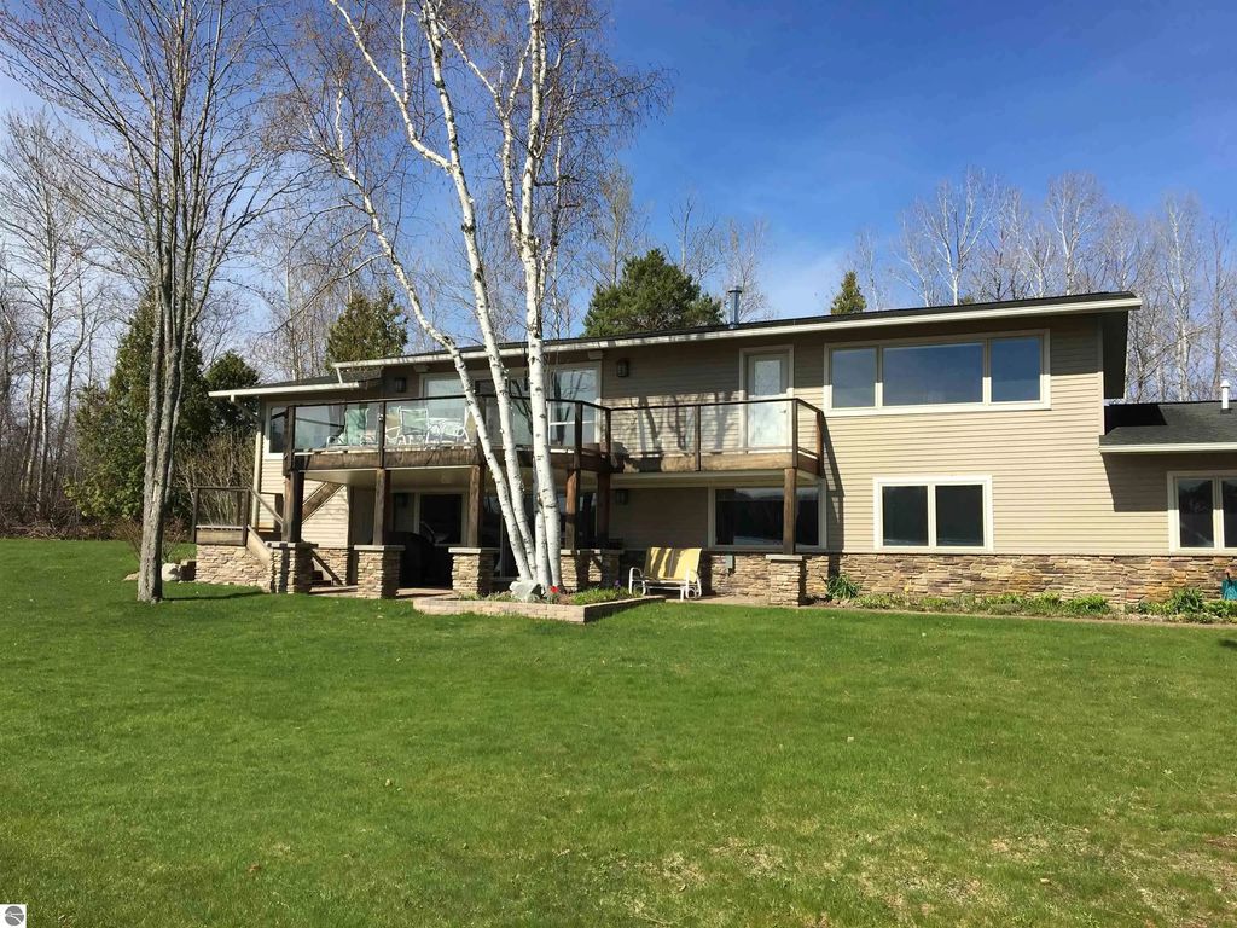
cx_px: 618
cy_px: 464
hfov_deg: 61.7
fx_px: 1036
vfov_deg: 48.2
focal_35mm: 29
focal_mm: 4.15
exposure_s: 1/1876
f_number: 2.2
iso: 25
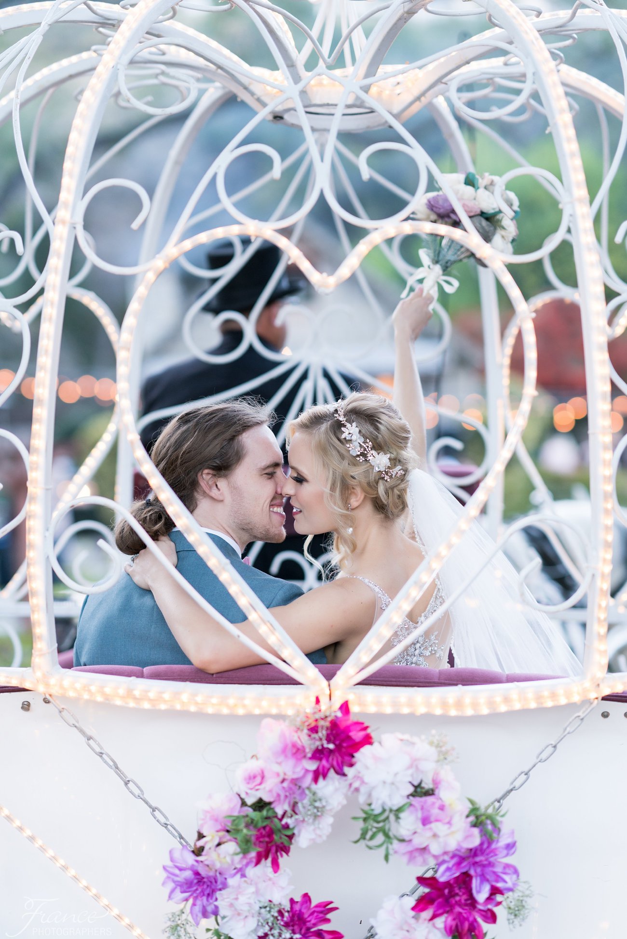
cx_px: 314
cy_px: 470
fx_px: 2220
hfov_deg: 16.1
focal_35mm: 85
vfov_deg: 23.9
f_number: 1.8
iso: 400
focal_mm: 85
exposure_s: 1/320
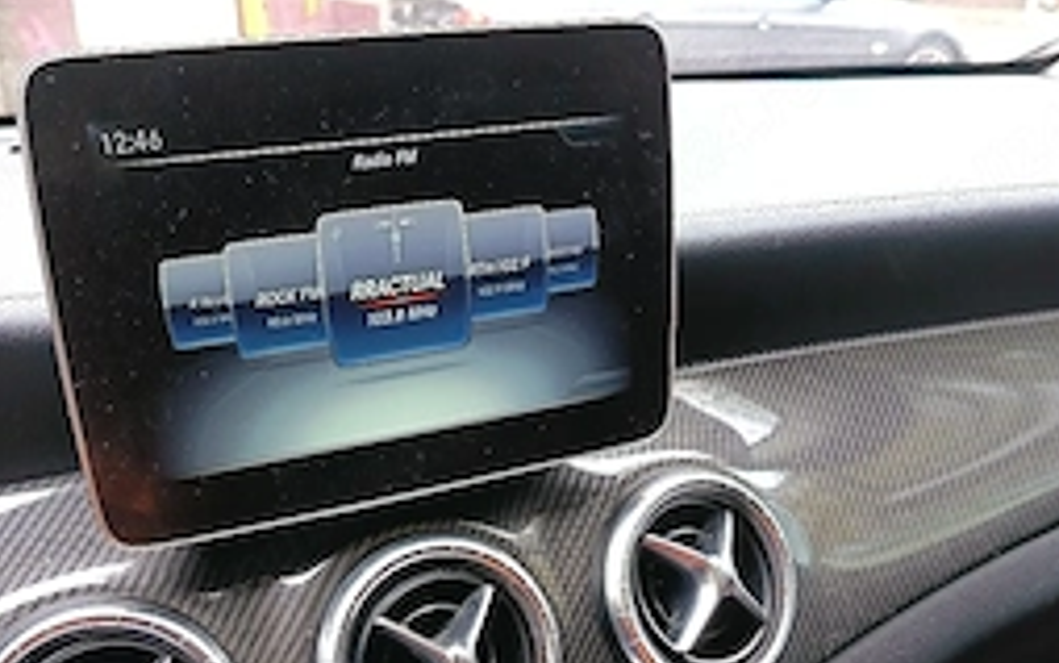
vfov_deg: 31.1
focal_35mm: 40
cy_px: 542
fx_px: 1155
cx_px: 446
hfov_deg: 49.1
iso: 495
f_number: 1.75
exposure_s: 1/100
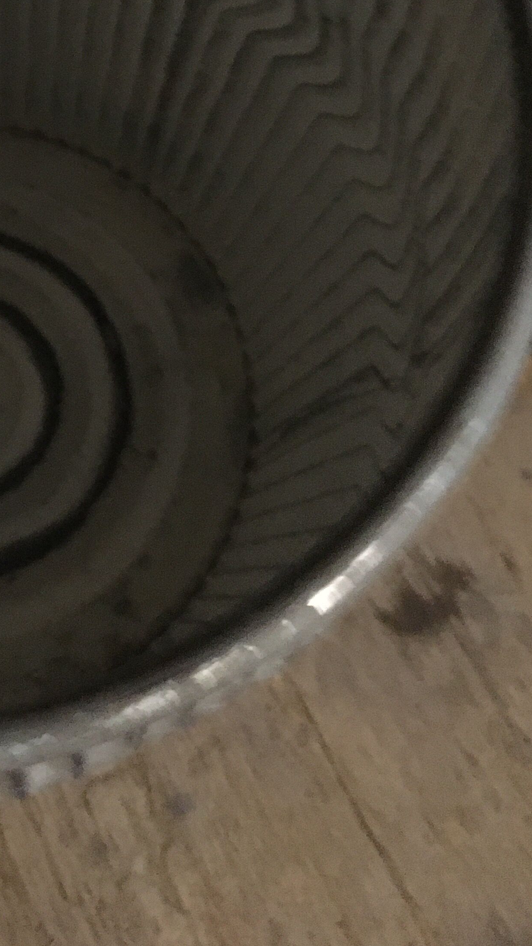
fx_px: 1455
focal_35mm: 58
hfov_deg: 19.9
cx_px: -47
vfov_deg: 34.1
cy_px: 100
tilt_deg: -63.9
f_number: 2.2
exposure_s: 1/17
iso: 400
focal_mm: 4.15
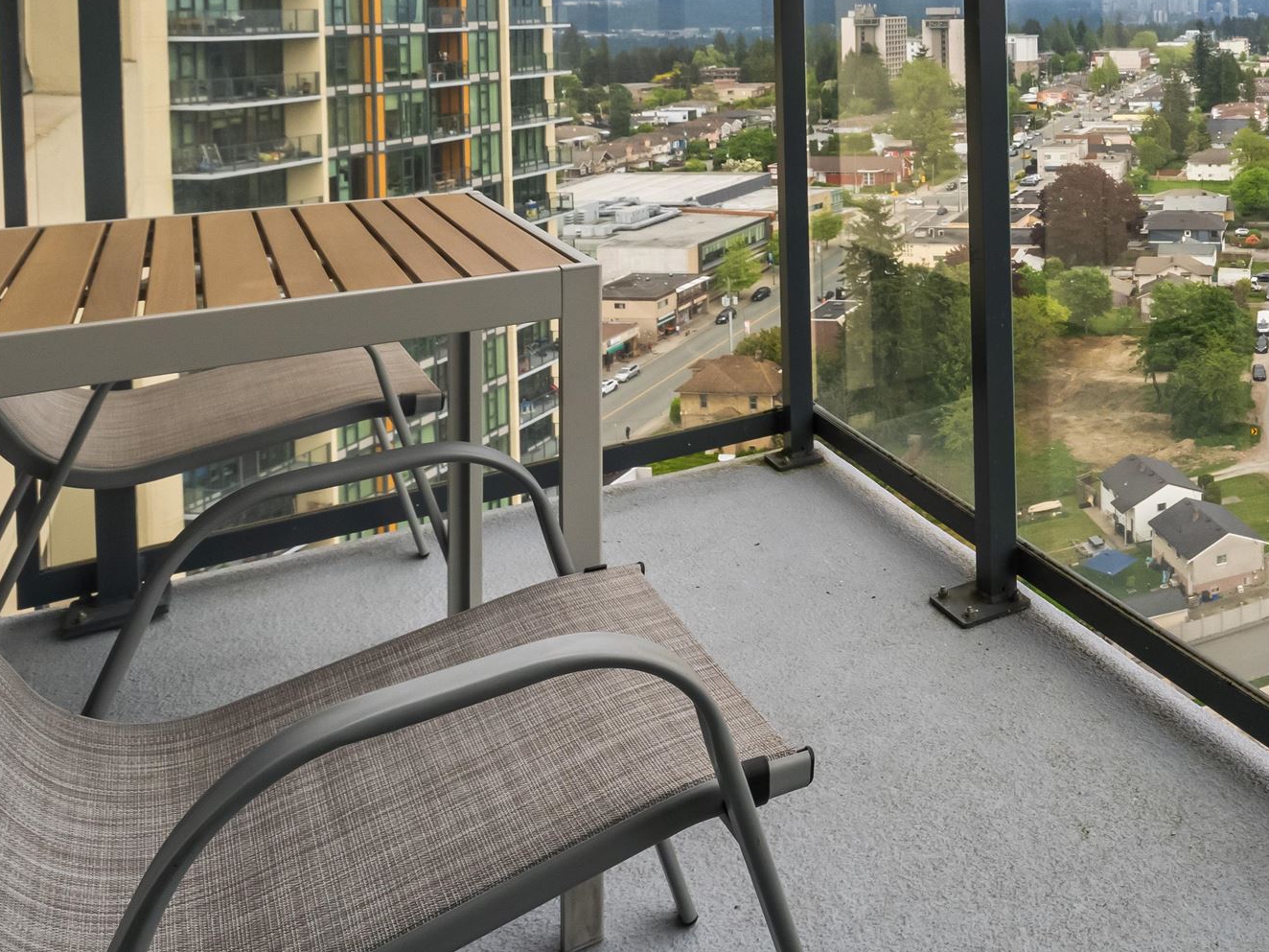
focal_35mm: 30
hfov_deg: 50.8
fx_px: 1104
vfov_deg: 41.5
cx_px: 1205
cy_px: 36
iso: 250
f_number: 9
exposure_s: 1/125
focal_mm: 9
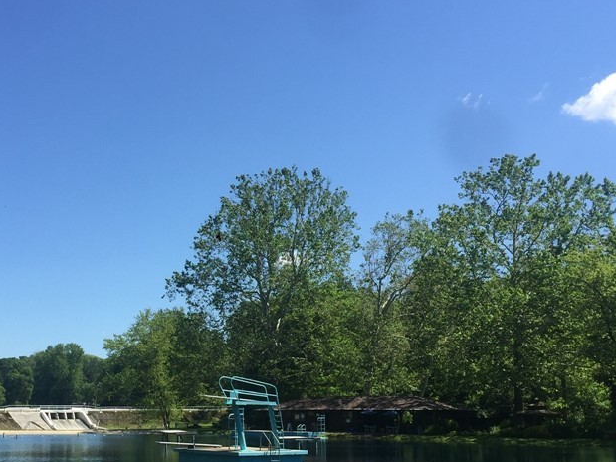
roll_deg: -0.6
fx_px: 854
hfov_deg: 39.2
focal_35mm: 48
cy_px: 317
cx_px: 203
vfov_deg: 30.0
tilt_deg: +6.4
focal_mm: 4.15
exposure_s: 1/1412
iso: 32
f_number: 2.2
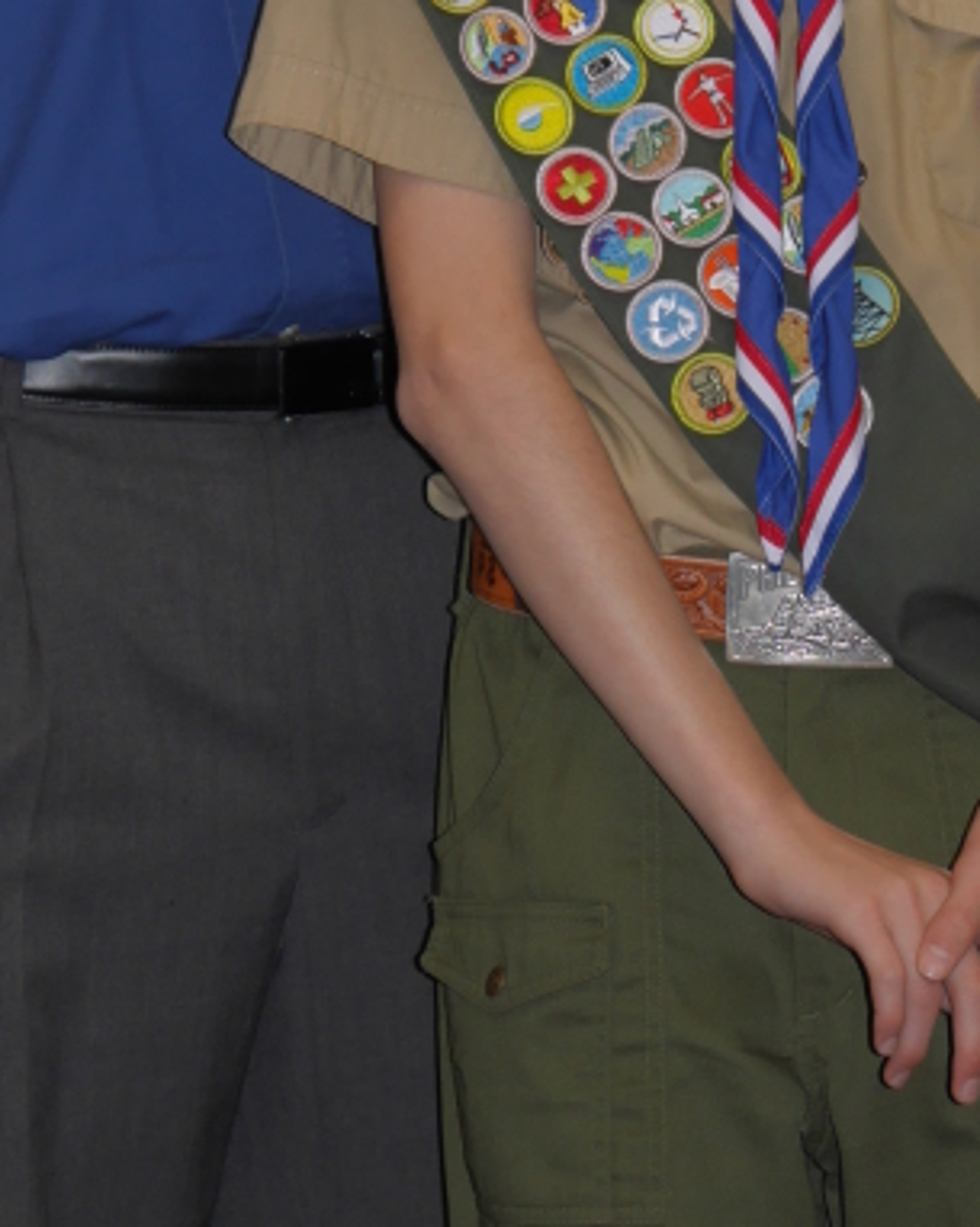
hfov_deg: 7.1
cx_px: 790
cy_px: -31
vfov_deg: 8.8
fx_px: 7913
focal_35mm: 218
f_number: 4.7
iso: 200
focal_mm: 40
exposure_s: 1/60
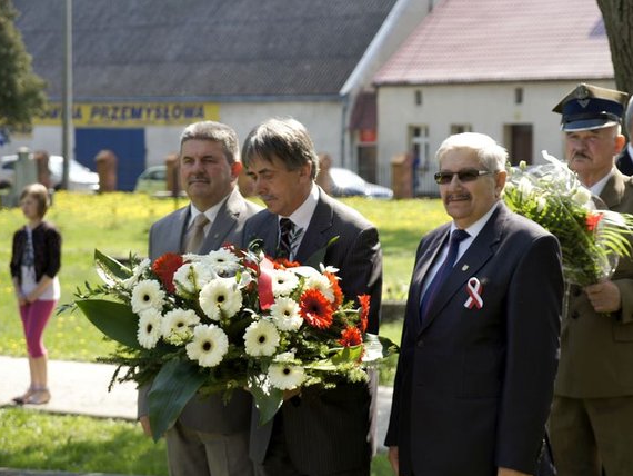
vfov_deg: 12.9
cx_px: 351
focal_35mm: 115
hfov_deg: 17.1
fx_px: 2104
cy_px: 239
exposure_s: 1/200
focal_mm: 70
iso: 100
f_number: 5
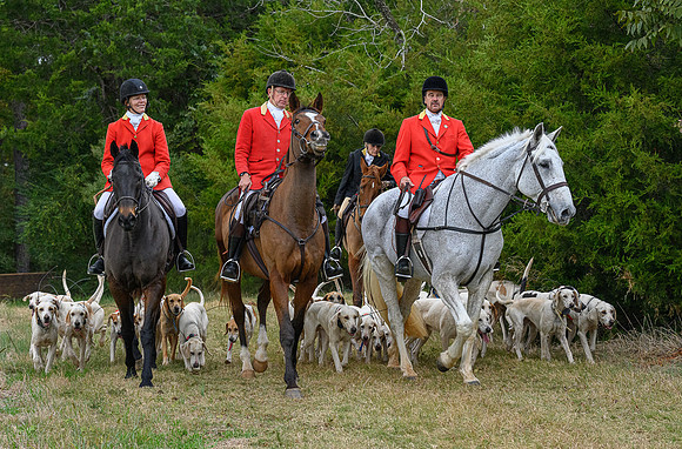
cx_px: 373
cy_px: 257
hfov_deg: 21.5
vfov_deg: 14.2
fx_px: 1800
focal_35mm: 95
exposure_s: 1/250
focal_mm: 82
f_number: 5.6
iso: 2000
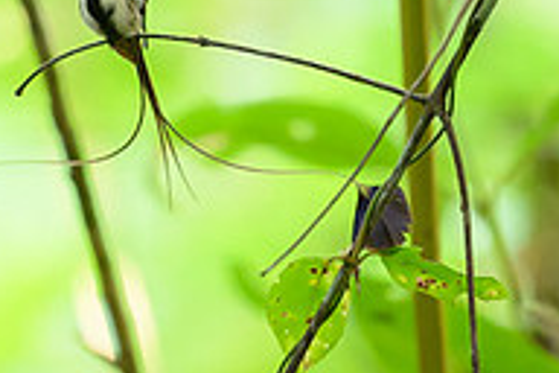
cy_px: -133
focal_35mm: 1801
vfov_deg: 0.8
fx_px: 27963
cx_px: 49
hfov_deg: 1.1
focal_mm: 400
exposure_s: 1/400
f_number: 2.8
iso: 3200
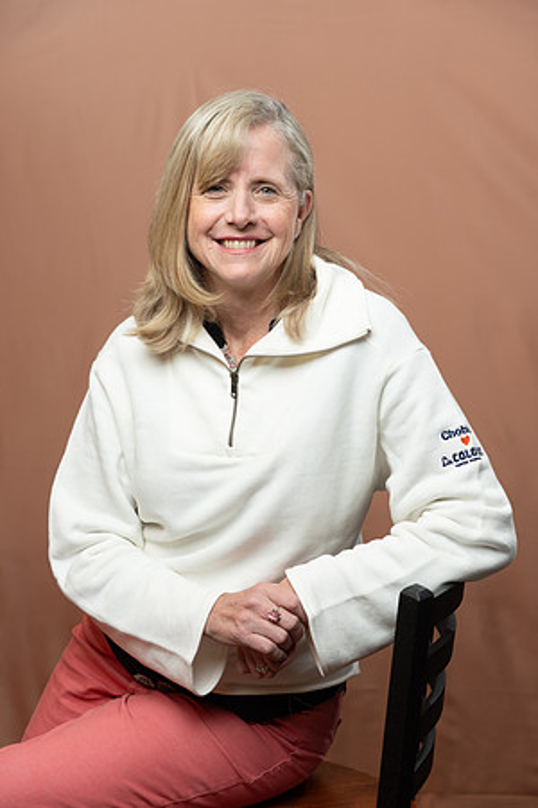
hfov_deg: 20.9
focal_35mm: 65
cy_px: 404
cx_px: 269
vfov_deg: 31.0
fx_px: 1457
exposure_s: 1/160
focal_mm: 65
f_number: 4
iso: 320
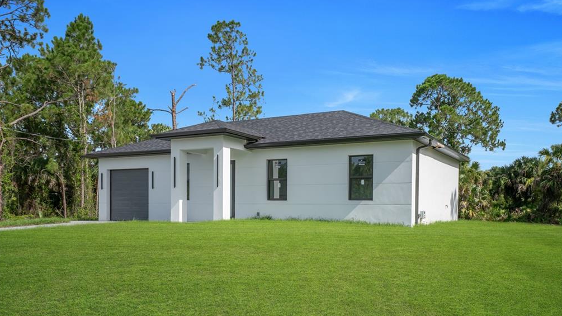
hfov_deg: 61.0
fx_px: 477
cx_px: 284
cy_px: 176
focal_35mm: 32
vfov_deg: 36.6
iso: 100
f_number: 8
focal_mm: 20
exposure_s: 1/320
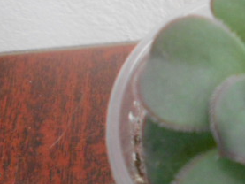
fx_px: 474
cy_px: 94
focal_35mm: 67
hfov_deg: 27.2
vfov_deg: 21.9
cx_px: 250
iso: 400
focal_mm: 5.3
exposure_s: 1/30
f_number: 3.4
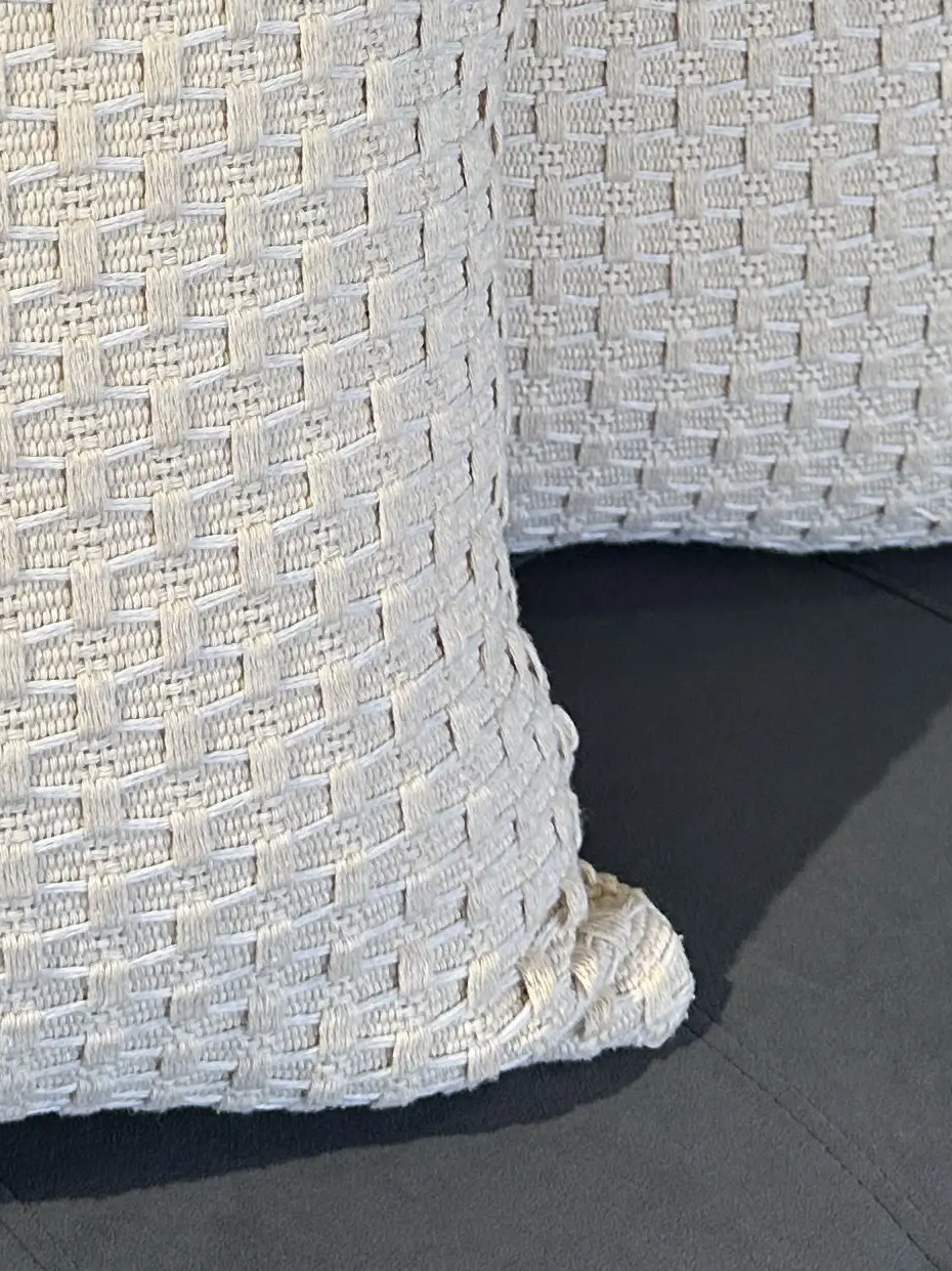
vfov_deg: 23.2
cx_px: -51
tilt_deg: -20.7
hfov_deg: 18.3
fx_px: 2862
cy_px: -209
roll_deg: -0.9
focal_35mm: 78
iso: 125
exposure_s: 1/100
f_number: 1.78
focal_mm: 6.86
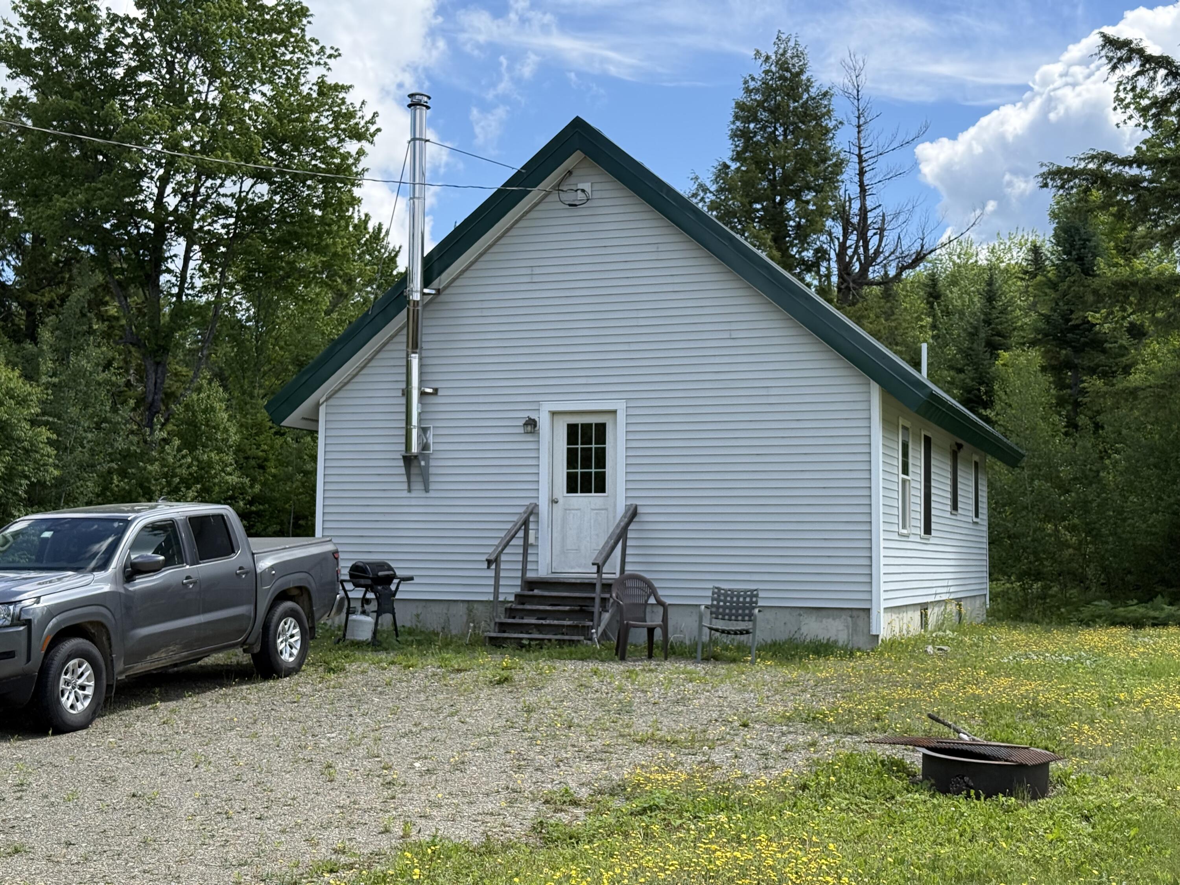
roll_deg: -0.2
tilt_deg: +4.3
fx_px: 1636
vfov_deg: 30.3
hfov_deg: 39.7
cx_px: 590
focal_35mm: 48
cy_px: 442
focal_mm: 6.76
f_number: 1.78
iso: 64
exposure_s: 1/2762
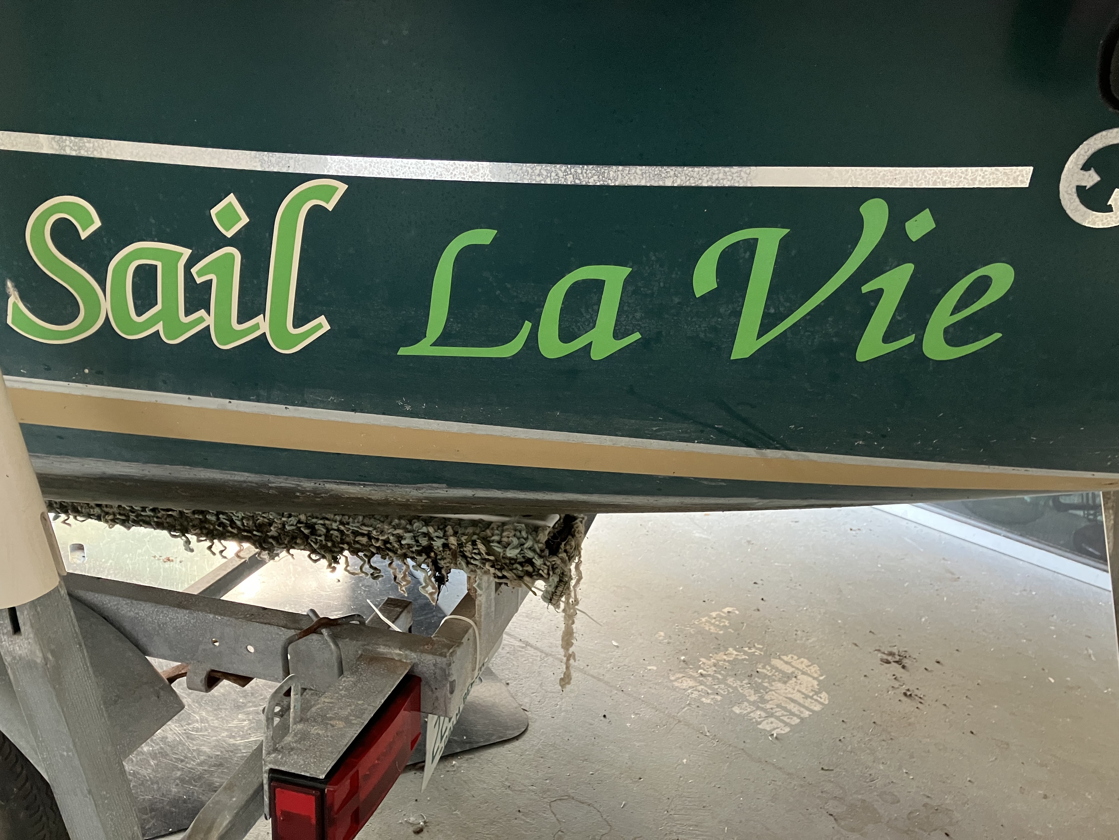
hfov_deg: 63.4
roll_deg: -2.3
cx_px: 560
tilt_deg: -14.6
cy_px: 420
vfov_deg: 49.7
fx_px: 905
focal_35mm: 28
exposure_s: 1/53
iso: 320
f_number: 1.8
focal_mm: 3.99
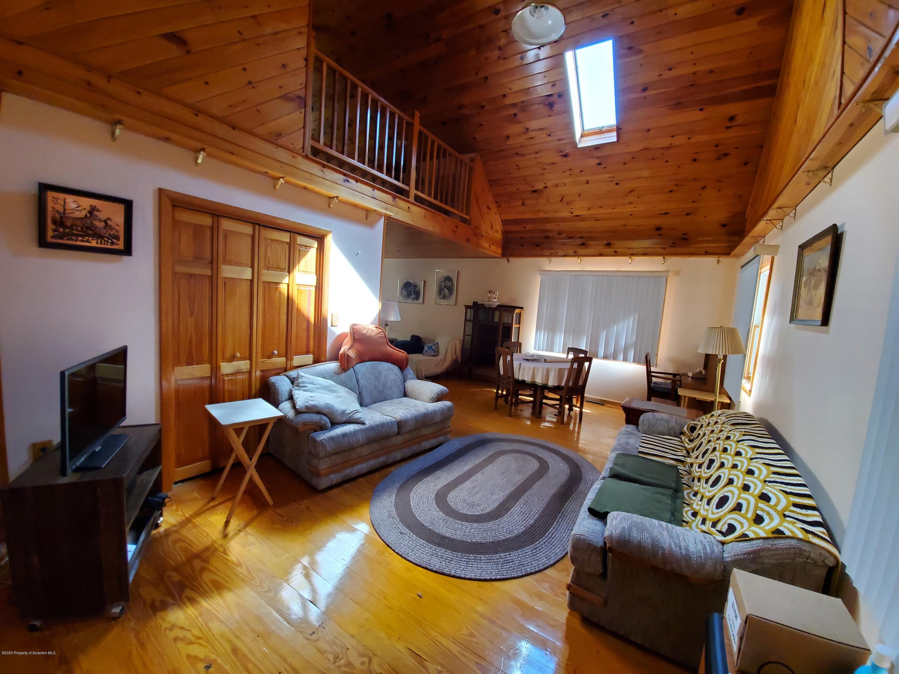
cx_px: 450
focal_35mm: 13
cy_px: 337
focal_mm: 1.8
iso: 320
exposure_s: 1/48
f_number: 2.2
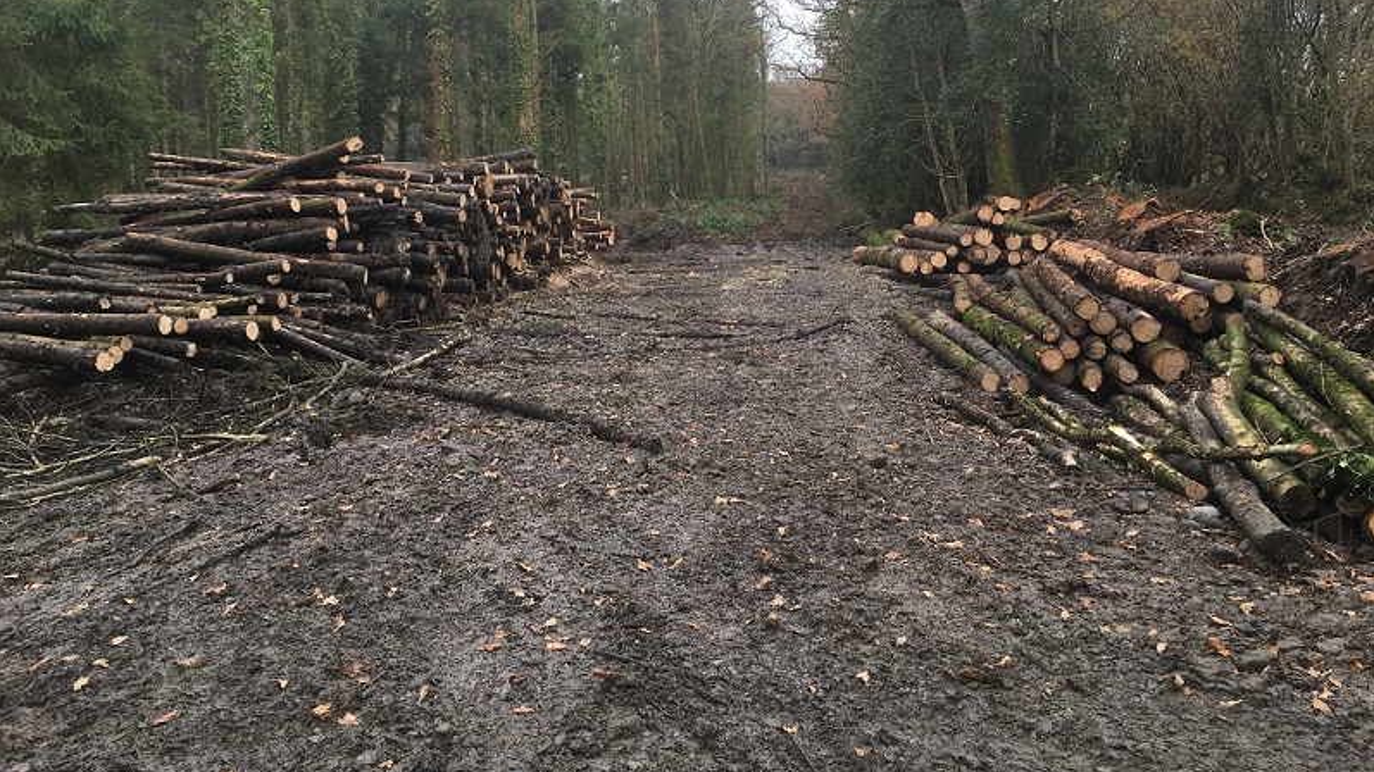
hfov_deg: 61.0
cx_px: 694
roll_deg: +0.8
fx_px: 1166
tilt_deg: +0.7
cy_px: 290
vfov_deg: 36.5
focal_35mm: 32
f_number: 2.2
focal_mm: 4.15
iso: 25
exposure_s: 1/100
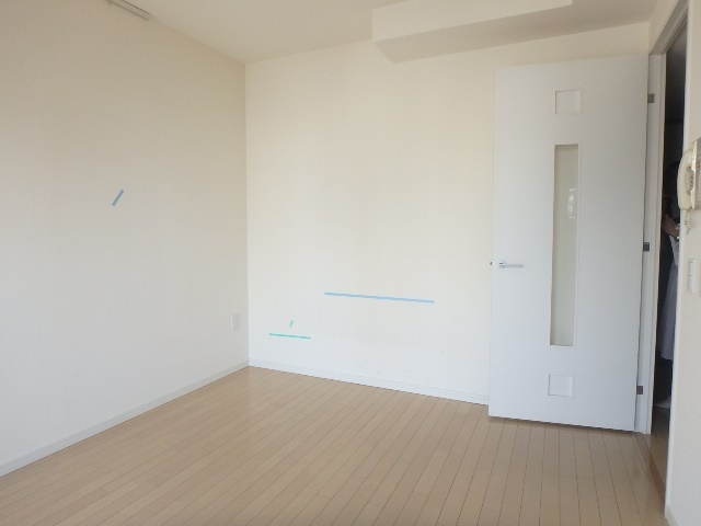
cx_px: 350
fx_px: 425
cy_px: 263
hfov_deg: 79.0
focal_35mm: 21
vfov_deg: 63.4
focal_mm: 3.7
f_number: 3.5
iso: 200
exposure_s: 1/50
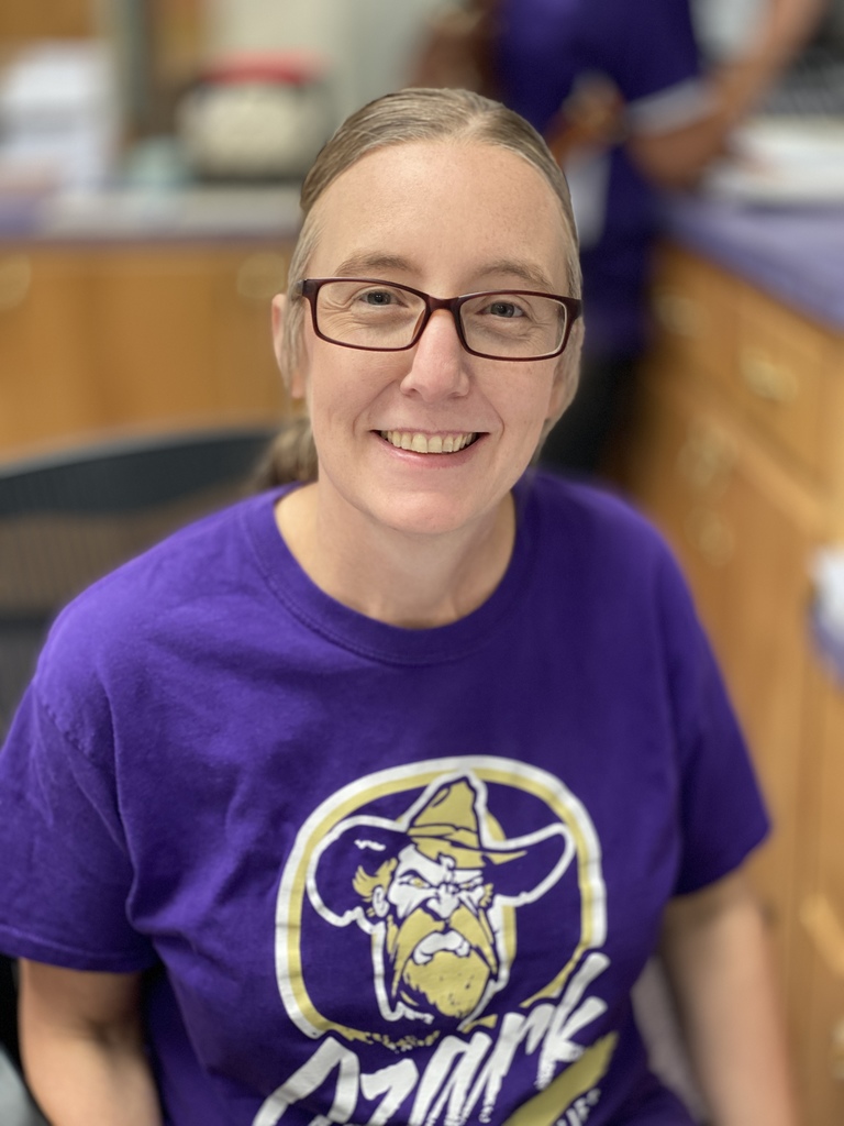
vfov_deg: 36.8
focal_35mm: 52
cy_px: 563
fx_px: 1690
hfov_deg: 28.0
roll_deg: +0.3
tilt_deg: -16.1
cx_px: 422
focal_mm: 6
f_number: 2
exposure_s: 1/40
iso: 125
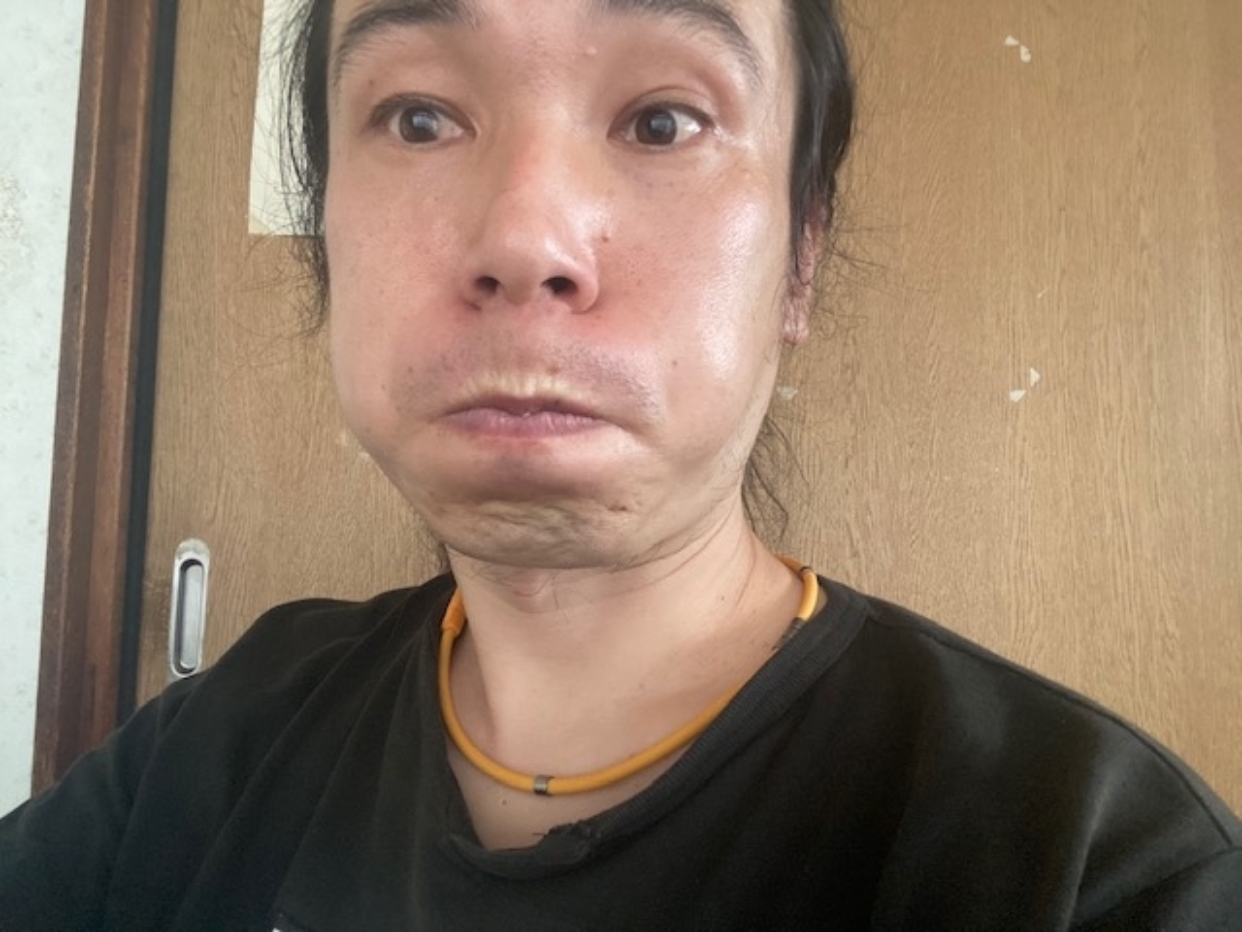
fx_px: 825
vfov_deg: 58.9
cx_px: 621
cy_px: 466
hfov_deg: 73.9
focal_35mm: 23
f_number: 2.2
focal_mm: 2.71
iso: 400
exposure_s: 1/33
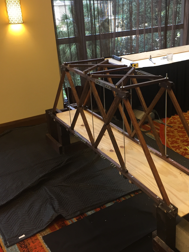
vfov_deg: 44.8
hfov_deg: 34.1
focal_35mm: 42
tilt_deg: -22.4
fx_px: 306
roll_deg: +2.4
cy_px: 116
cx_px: 123
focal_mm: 4.15
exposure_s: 1/30
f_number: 2.2
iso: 64
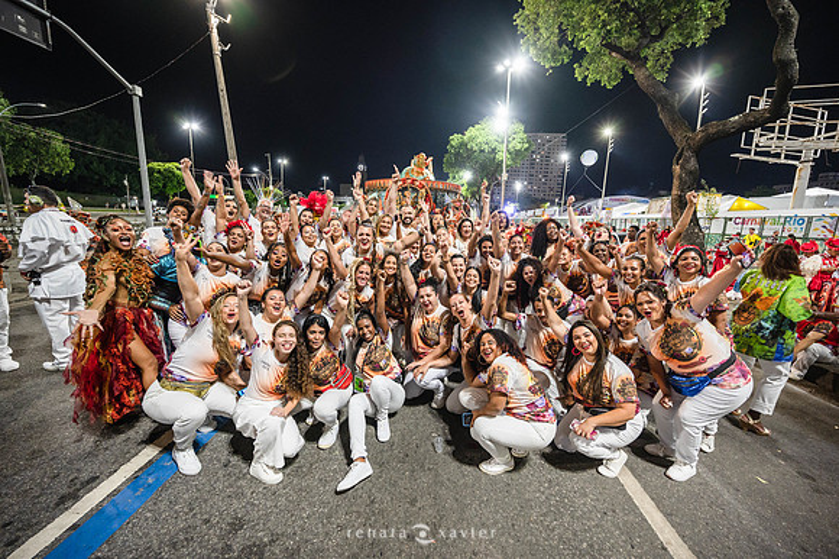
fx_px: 326
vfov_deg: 81.1
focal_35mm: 14
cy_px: 280
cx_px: 420
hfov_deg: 104.3
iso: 2000
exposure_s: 1/40
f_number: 4
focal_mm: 14
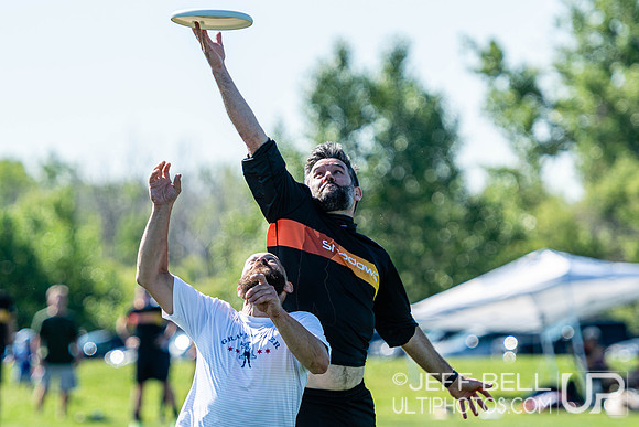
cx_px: 320
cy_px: 216
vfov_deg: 4.5
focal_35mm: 304
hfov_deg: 6.8
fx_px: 5397
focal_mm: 160
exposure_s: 1/1000
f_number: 3.2
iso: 100
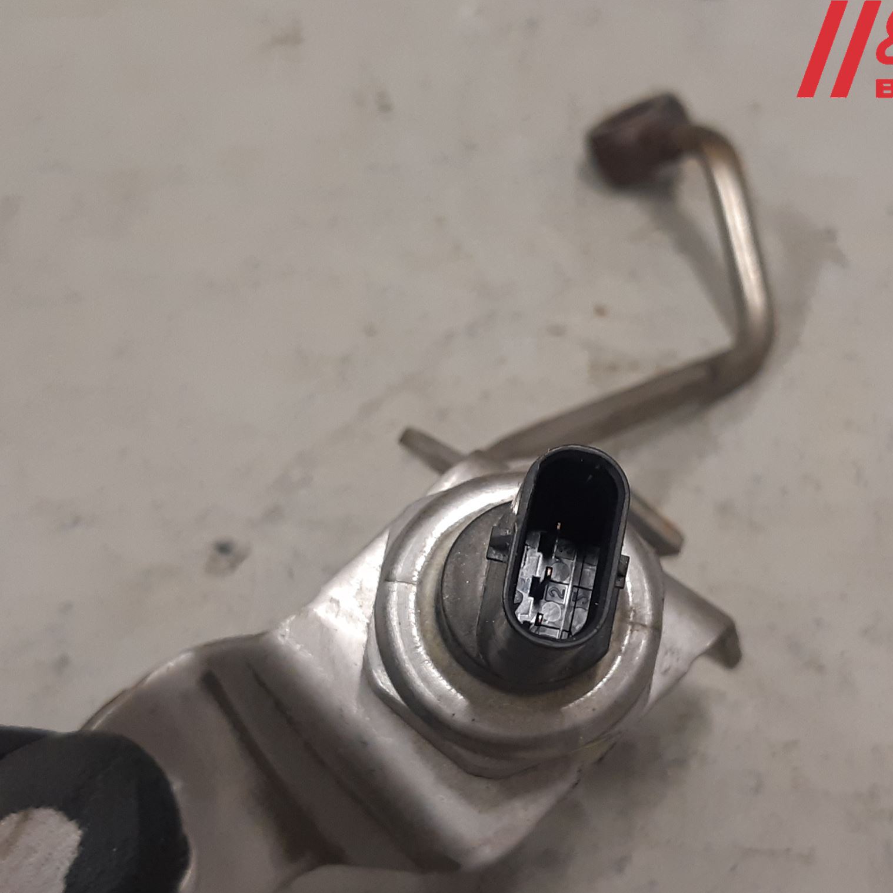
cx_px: 555
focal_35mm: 31
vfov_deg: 52.5
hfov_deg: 52.0
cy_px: 450
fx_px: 905
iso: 125
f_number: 1.7
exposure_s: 1/50
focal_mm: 3.93
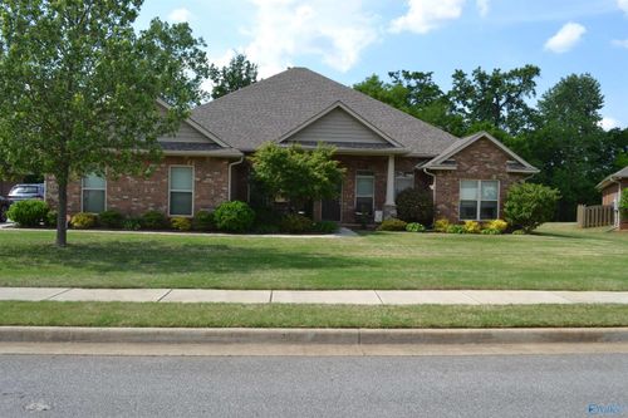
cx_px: 314
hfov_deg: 57.2
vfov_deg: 39.9
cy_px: 209
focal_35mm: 33
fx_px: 575
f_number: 7.1
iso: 100
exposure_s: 1/200
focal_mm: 22
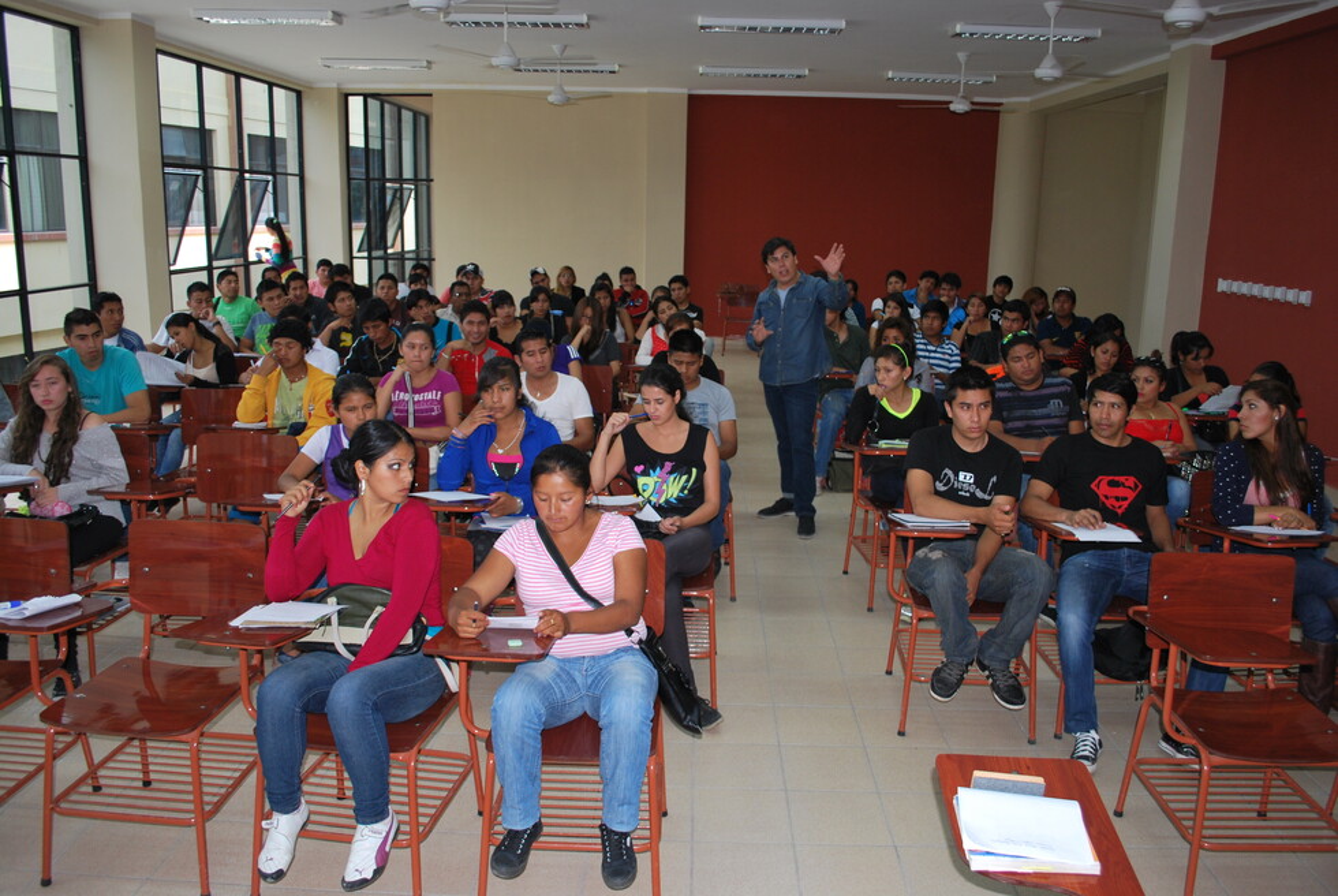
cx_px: 669
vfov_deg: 48.0
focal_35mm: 27
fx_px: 1005
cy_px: 448
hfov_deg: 67.3
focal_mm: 18
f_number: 3.5
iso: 200
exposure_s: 1/60
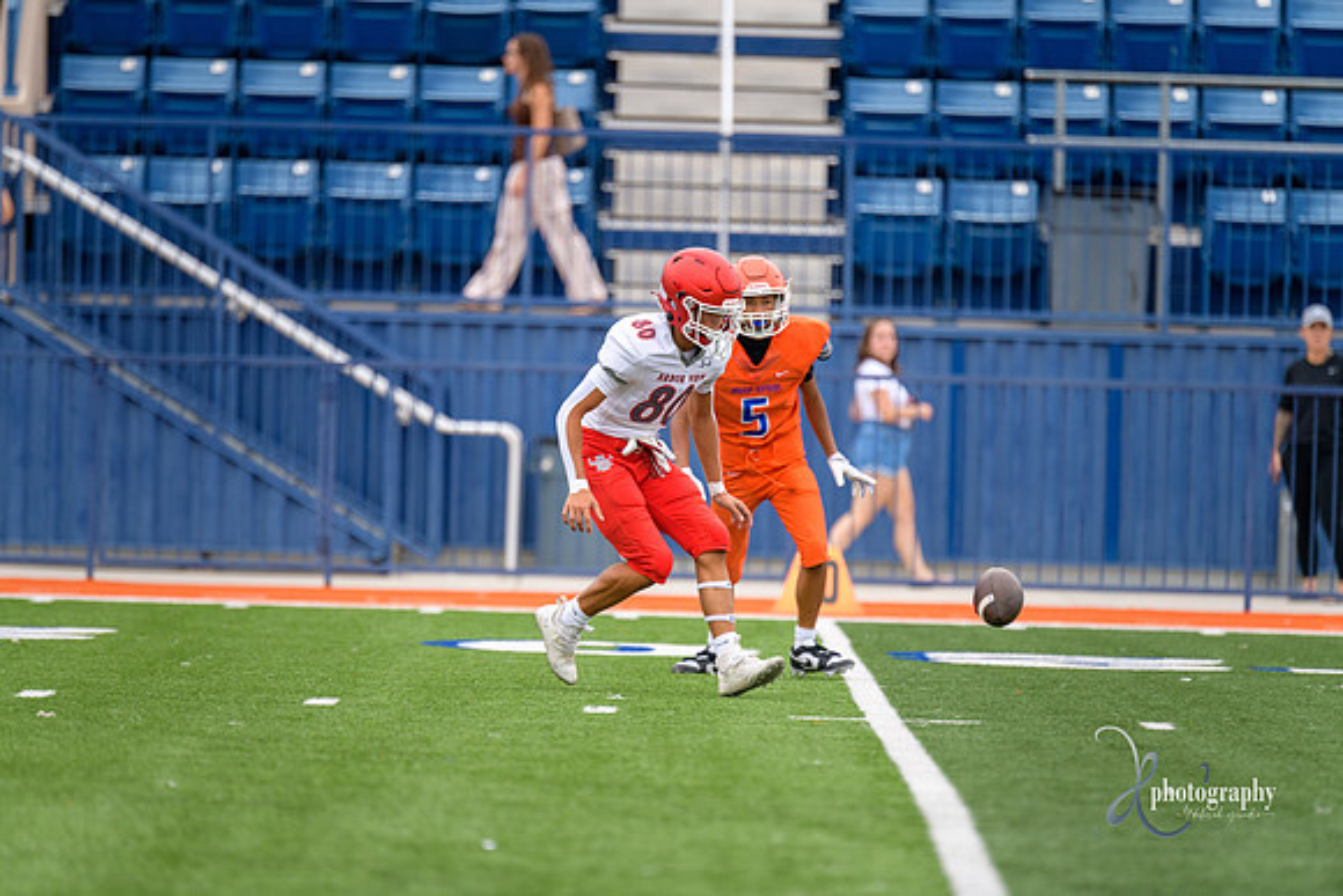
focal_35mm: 300
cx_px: 672
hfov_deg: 6.9
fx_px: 11194
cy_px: 448
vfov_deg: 4.6
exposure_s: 1/500
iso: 450
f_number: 2.8
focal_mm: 300
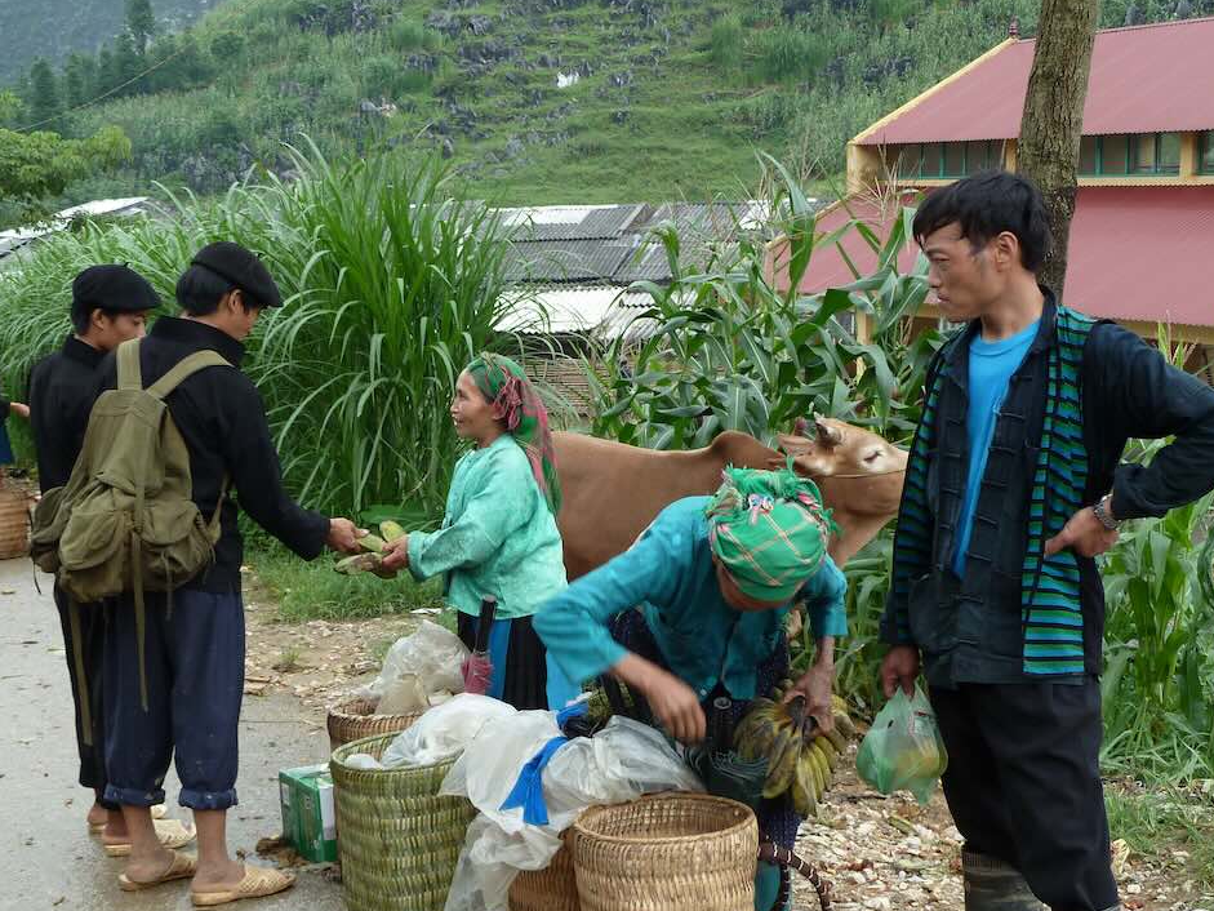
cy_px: 574
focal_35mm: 51
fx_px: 1789
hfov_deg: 37.3
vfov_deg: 28.5
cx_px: 475
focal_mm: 6.5
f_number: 3.6
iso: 80
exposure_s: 1/100
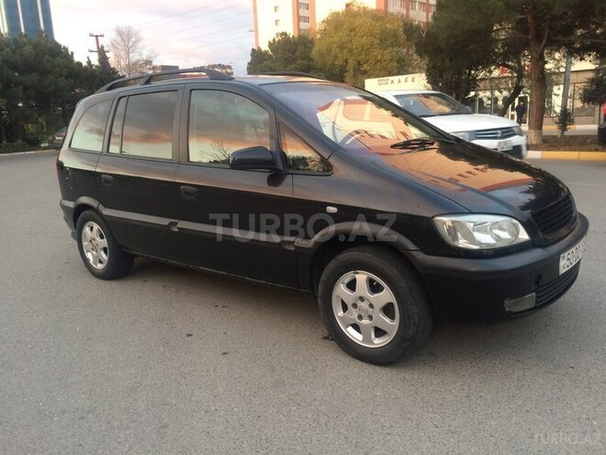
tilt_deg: -12.2
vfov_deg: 48.2
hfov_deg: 61.7
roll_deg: +4.8
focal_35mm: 29
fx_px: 508
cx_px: 303
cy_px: 228
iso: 50
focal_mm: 4.15
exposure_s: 1/33
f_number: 2.2
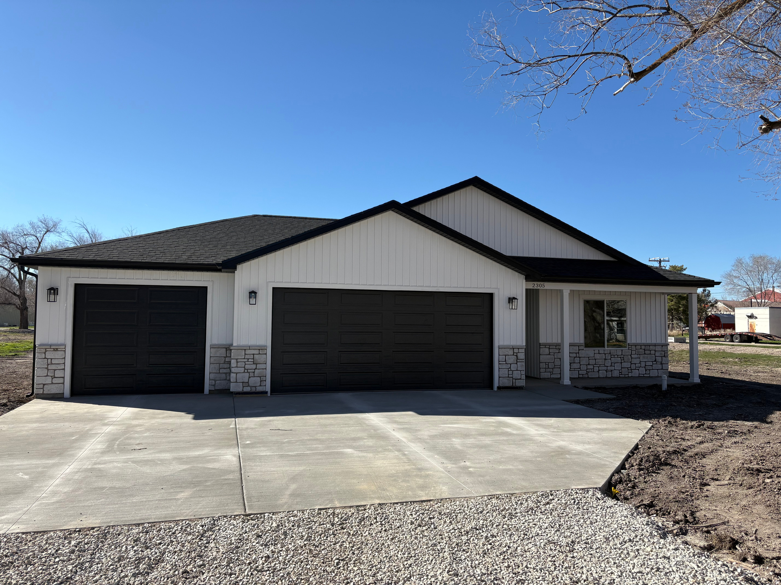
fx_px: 587
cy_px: 292
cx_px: 390
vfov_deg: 53.1
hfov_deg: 67.3
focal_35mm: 26
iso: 50
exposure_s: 1/3623
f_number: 1.6
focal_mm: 5.96
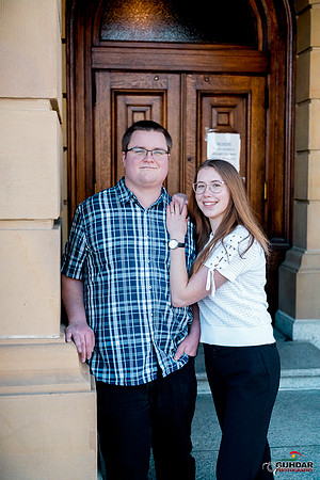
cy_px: 240
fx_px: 667
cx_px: 160
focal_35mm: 50
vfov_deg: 39.6
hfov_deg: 27.0
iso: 6400
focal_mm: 50
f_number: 3.5
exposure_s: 1/8000
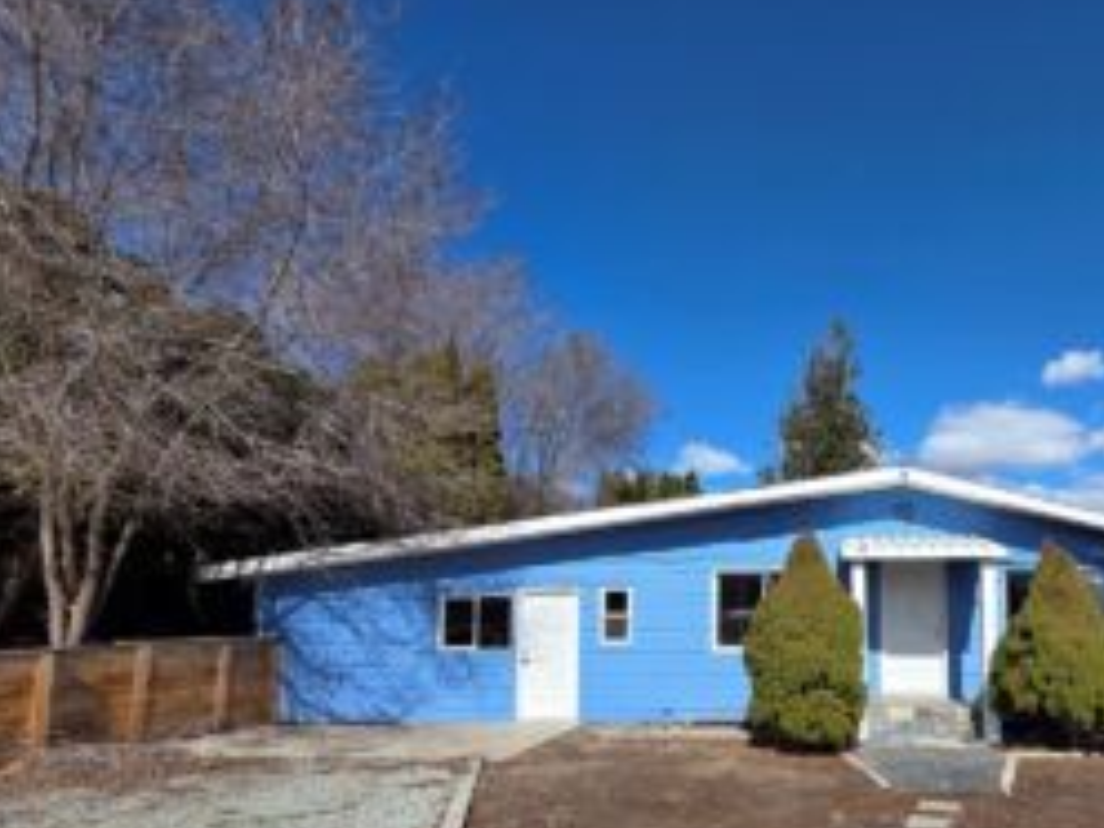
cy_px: 570
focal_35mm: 21
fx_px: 670
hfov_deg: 74.7
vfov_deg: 61.5
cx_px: 792
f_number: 1.9
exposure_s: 1/2929
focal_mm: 2.2
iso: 40
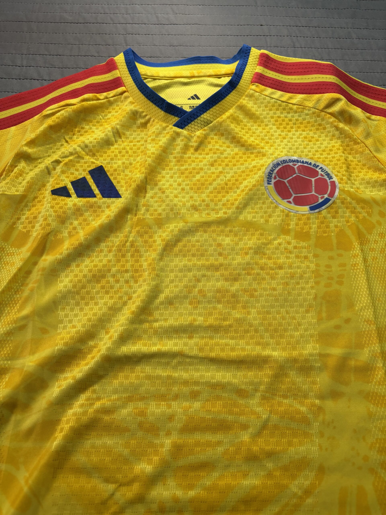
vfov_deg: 67.3
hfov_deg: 53.1
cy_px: 258
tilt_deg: -59.1
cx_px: 193
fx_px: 387
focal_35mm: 26
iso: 100
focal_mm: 5.96
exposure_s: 1/50
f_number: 1.6
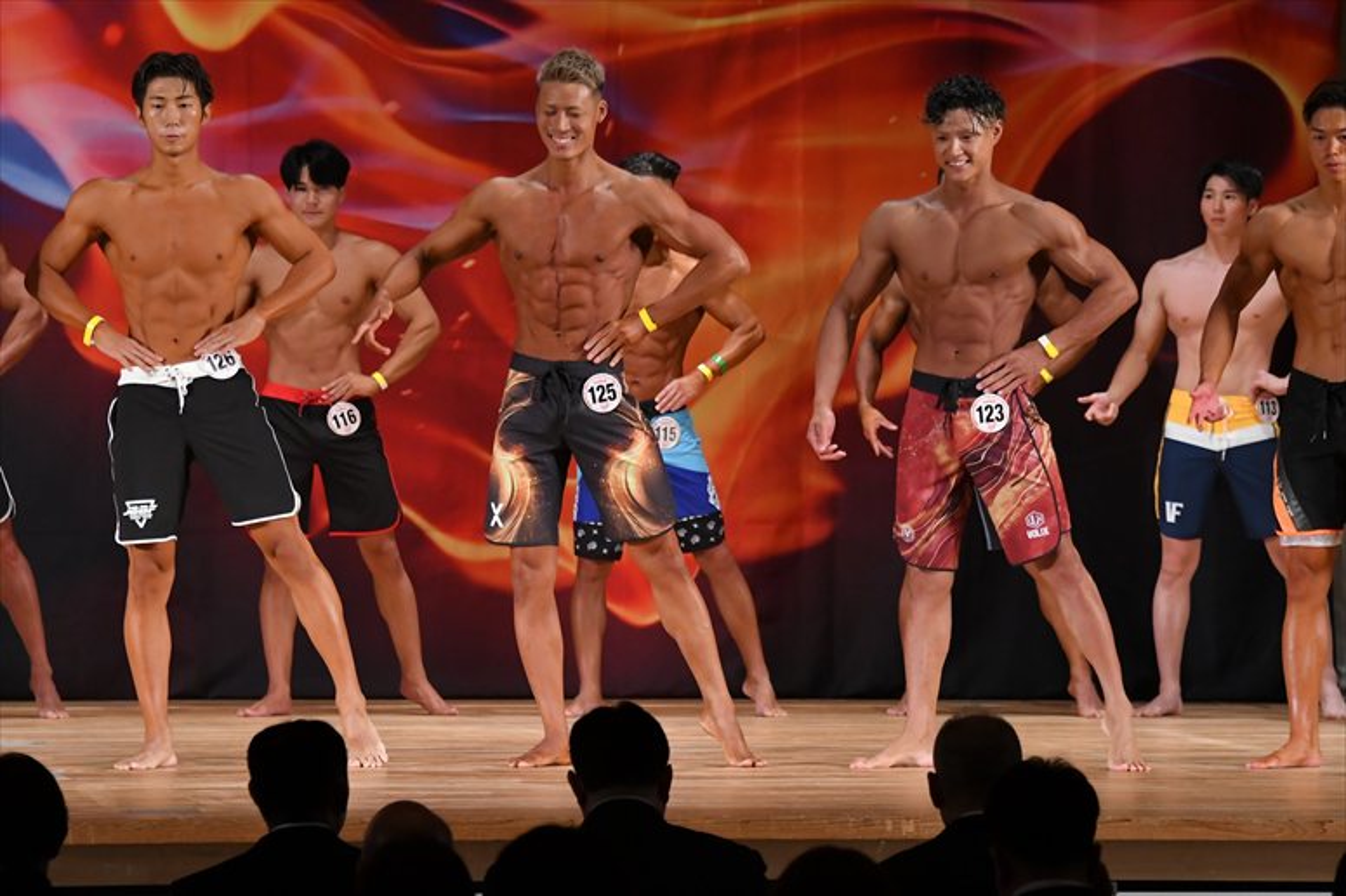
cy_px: 448
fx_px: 7549
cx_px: 673
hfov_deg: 10.2
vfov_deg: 6.8
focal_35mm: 202
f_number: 5.6
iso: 3200
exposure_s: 1/400
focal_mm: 135
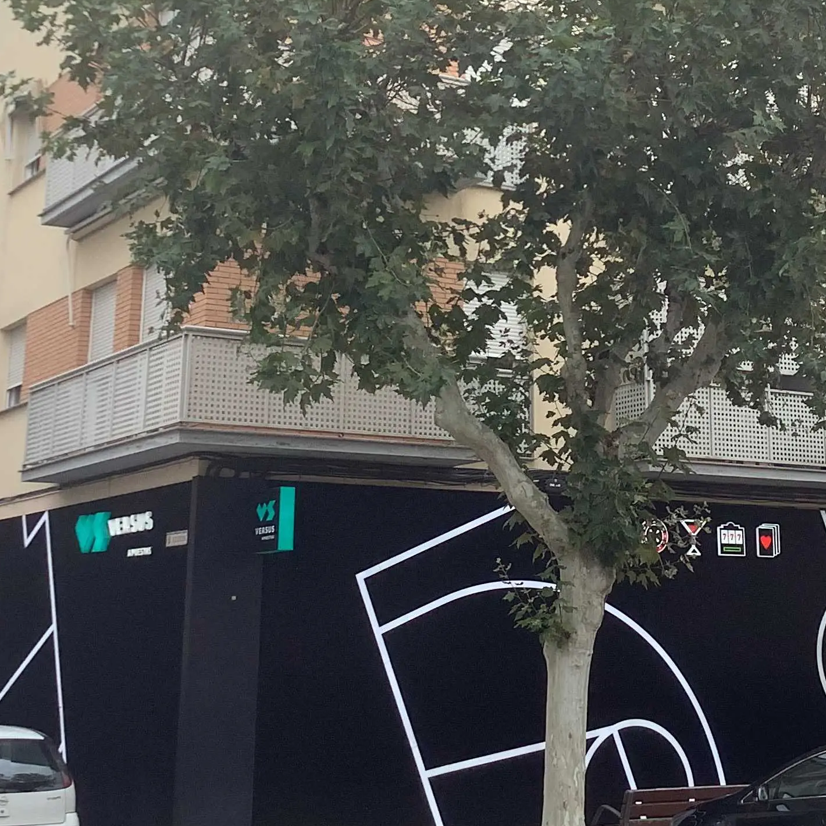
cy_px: 195
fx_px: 1701
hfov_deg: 27.2
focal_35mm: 63
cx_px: 526
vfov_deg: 26.9
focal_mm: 3.3
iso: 25
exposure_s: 1/280
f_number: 2.4
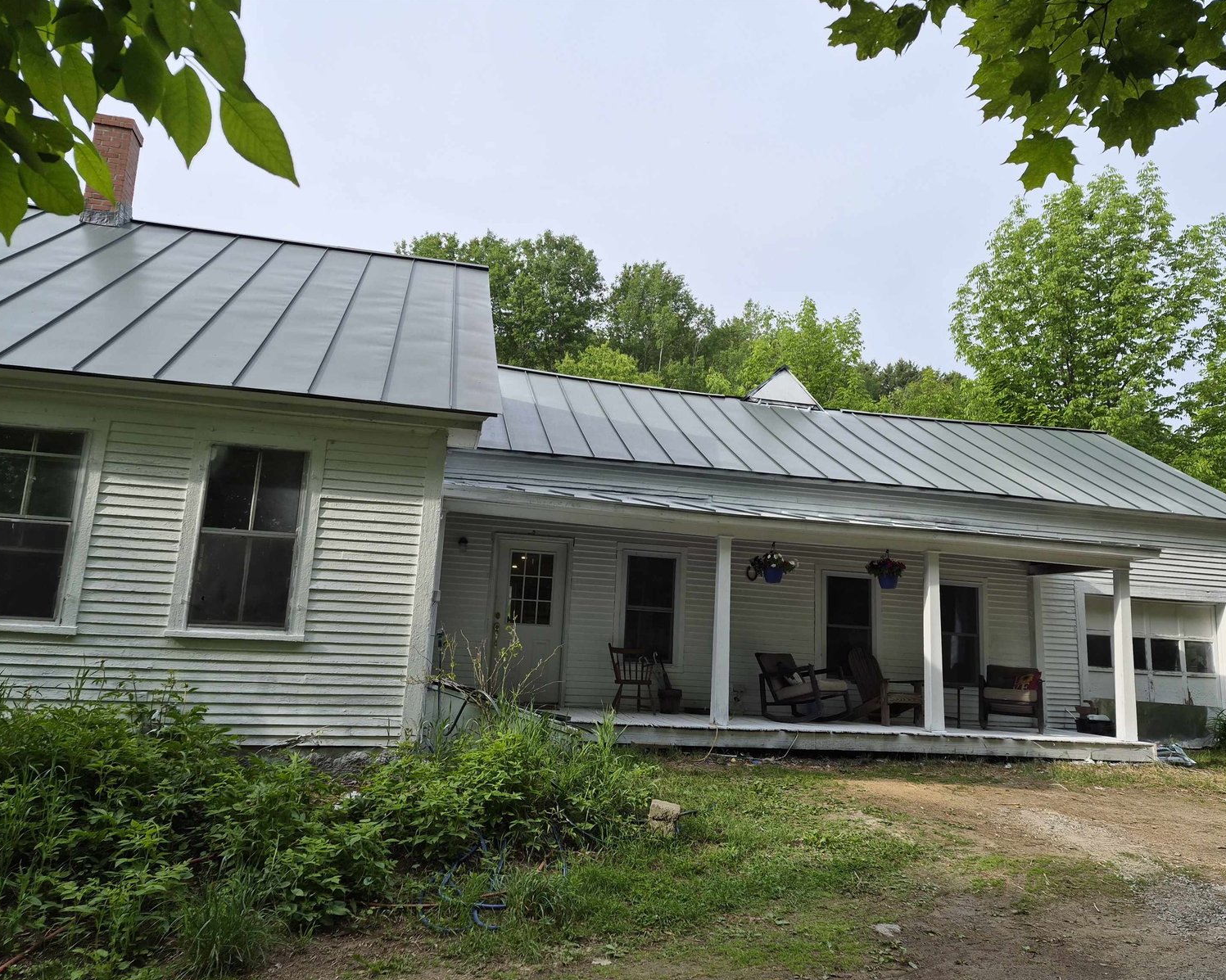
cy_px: 490
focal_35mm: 24
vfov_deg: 58.8
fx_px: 871
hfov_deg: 70.3
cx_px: 618
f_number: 1.8
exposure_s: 1/2968
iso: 80
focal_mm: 5.4
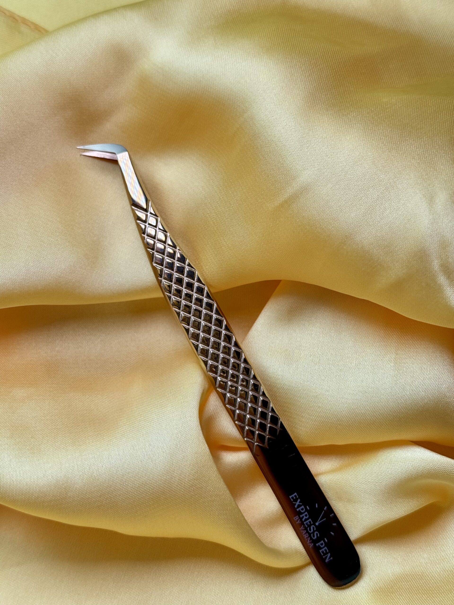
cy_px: 302
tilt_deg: -64.1
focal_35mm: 48
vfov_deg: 39.7
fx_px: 839
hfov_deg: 30.3
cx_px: 227
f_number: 1.78
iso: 64
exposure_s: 1/558
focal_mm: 6.76
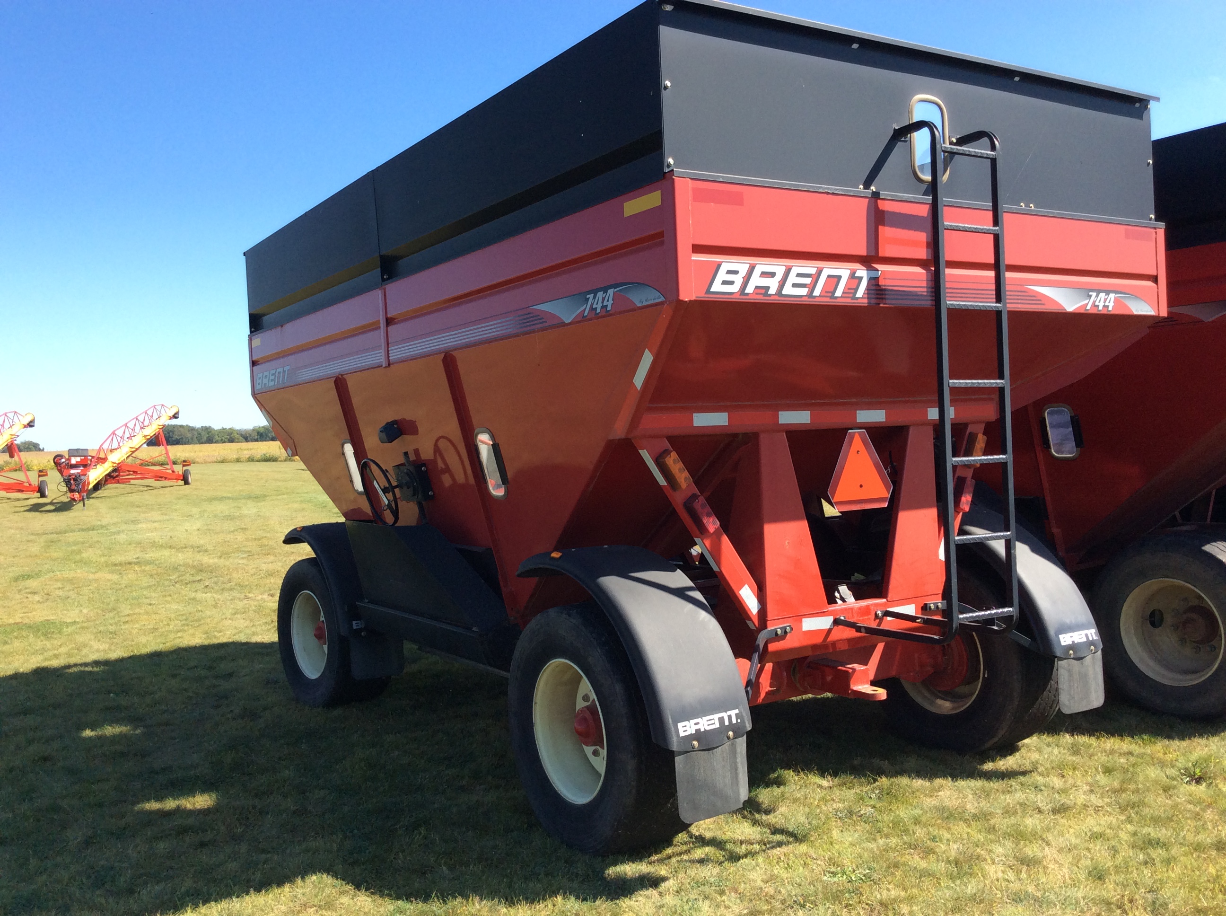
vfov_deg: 44.1
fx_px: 1132
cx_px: 613
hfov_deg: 56.9
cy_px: 458
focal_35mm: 32
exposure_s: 1/724
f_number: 2.4
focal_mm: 3.3
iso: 32
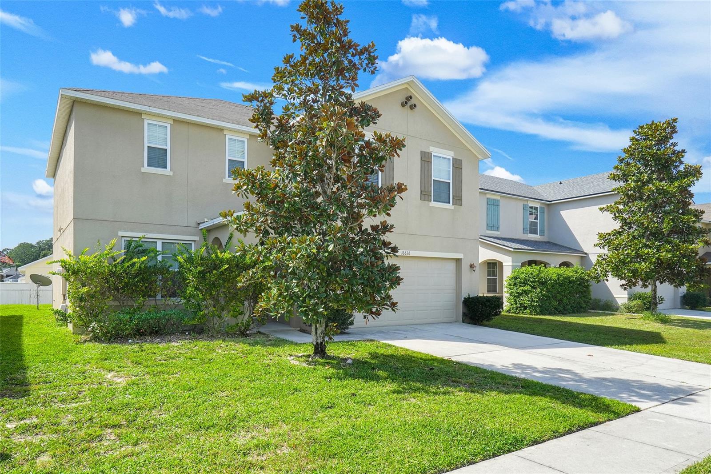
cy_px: 237
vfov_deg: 53.1
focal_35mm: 24
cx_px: 356
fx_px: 474
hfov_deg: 73.8
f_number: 9
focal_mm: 16
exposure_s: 1/20
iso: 250
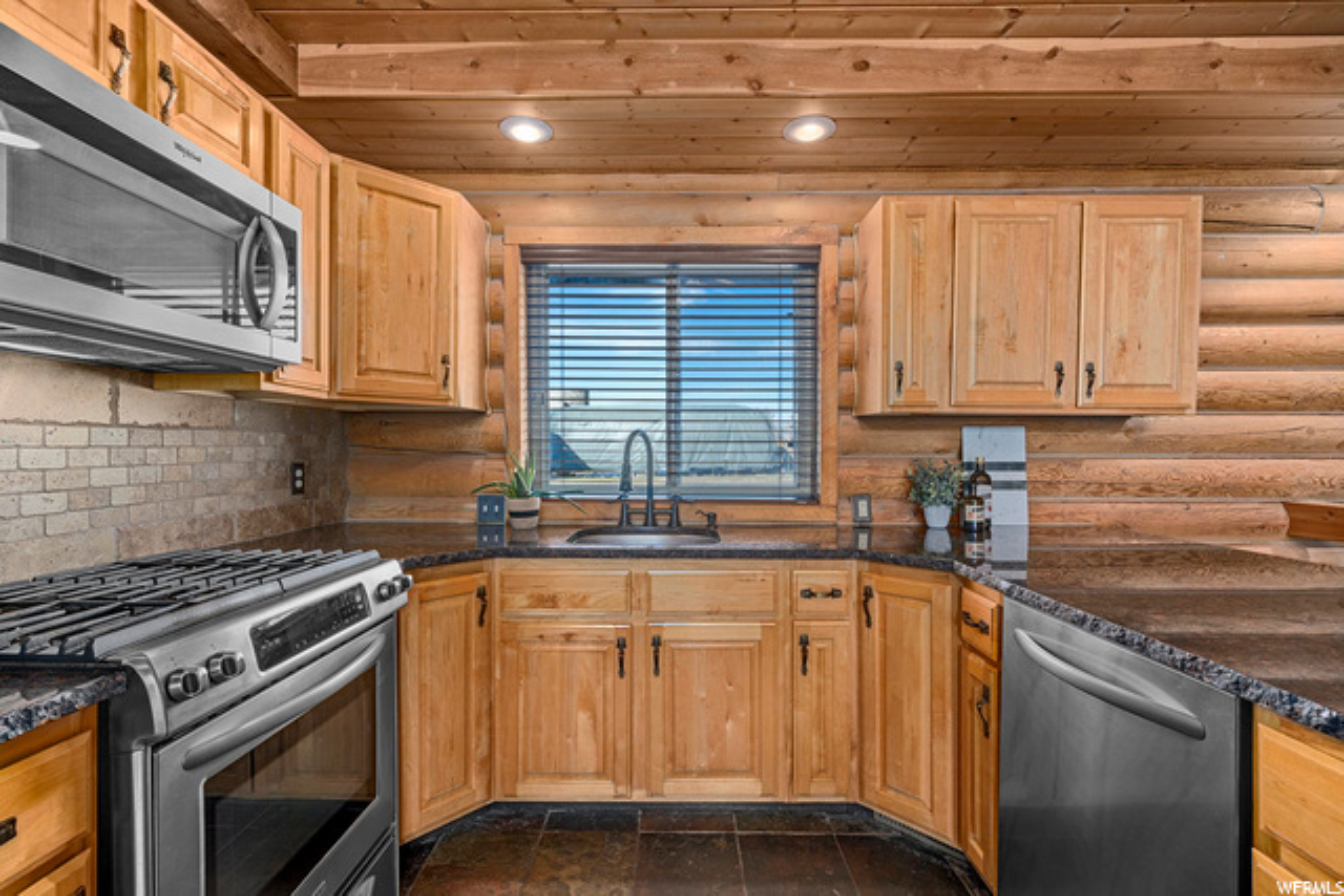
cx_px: 672
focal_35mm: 16
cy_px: 448
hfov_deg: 96.7
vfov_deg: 73.8
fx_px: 597
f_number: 9
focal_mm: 16
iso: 320
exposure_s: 1.3
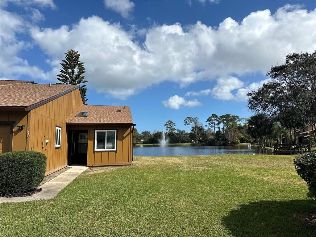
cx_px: 158
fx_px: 219
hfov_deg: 71.6
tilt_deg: +5.6
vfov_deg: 56.8
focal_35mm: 24
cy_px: 118
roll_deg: +0.4
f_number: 1.78
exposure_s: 1/7576
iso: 80
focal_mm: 6.86
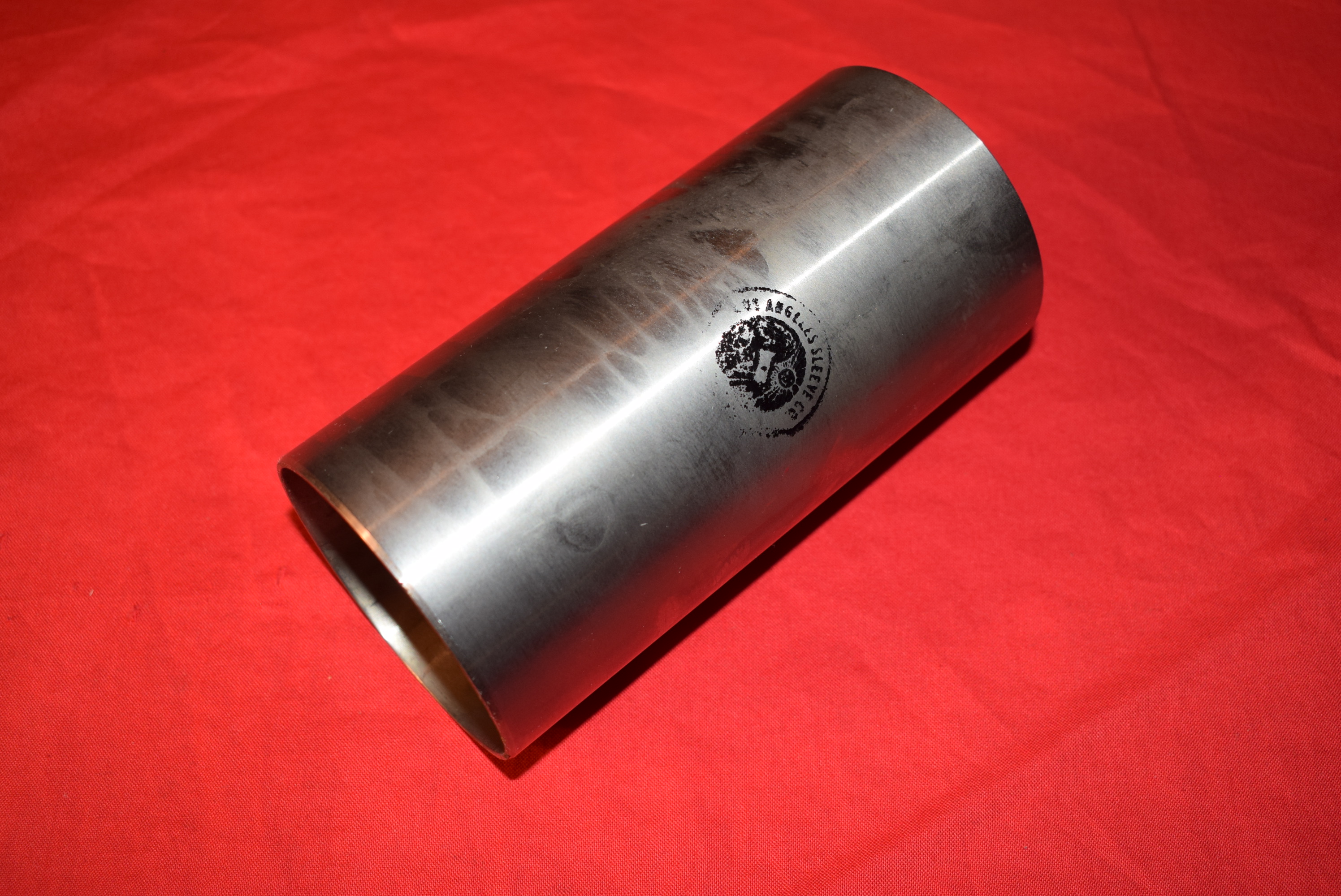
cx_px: 670
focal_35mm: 40
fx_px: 1510
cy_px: 448
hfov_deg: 47.9
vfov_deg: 33.1
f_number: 5.6
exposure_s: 1/40
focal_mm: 27
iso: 400
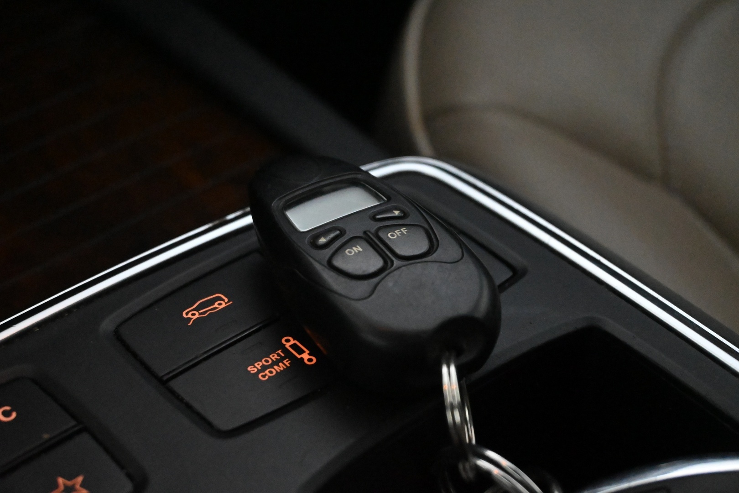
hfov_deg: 35.1
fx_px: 1170
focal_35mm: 57
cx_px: 370
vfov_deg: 23.8
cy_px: 246
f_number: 5.6
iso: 12800
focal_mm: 38
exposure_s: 1/60
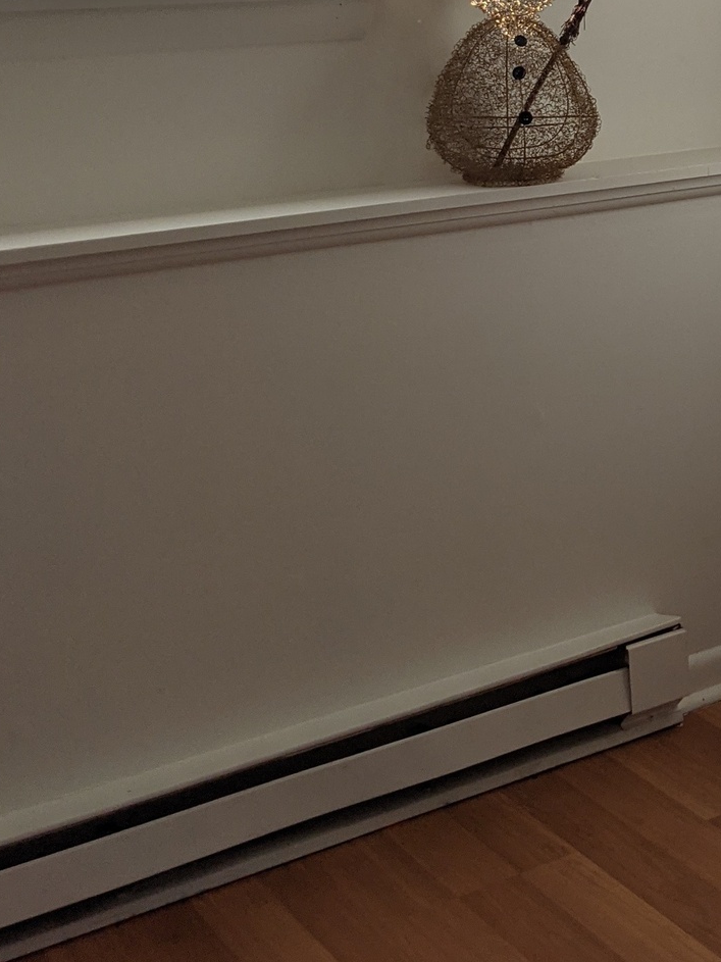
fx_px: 1833
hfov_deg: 21.2
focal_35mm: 66
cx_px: 788
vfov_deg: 28.9
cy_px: 227
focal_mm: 4.38
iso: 42
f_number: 1.73
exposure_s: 1/460
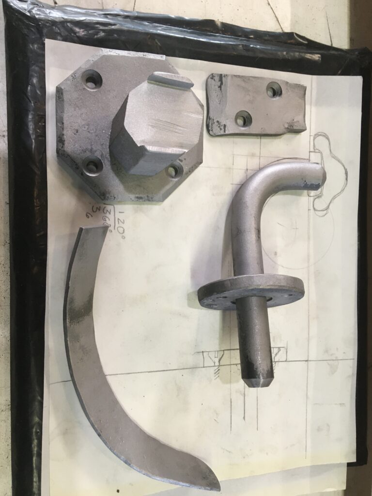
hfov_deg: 48.2
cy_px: 248
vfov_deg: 61.7
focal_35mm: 29
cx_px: 186
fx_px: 416
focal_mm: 4.15
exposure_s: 1/30
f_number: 2.2
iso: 80
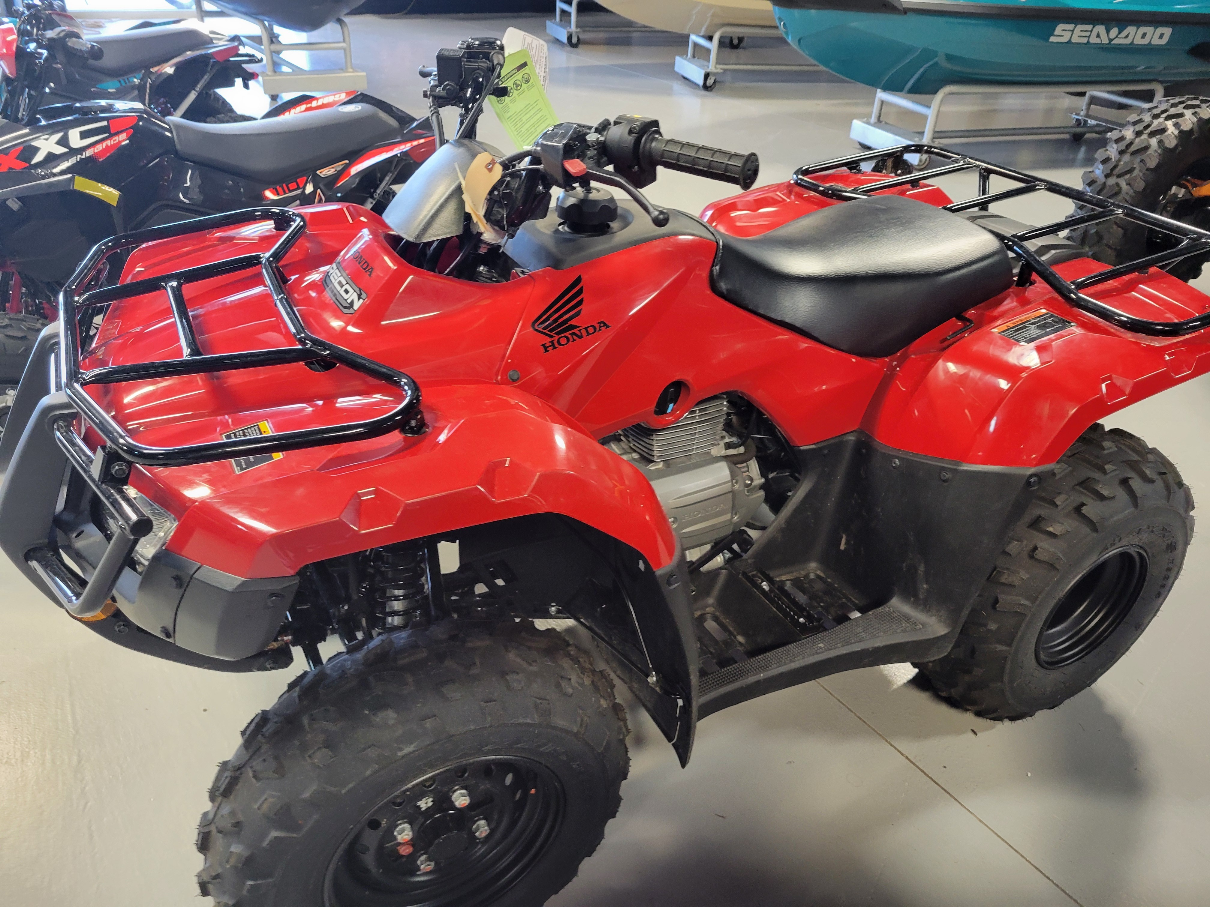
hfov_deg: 67.3
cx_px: 605
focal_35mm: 26
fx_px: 909
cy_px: 454
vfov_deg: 53.1
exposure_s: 1/40
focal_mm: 5.4
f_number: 1.8
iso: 250
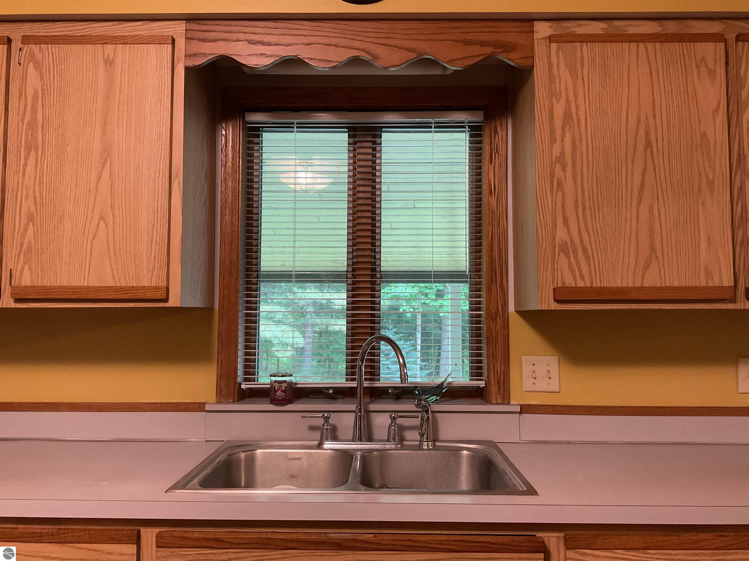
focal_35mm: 29
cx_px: 374
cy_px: 280
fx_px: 627
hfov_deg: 61.7
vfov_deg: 48.2
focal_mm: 3
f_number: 1.8
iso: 250
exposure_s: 1/40
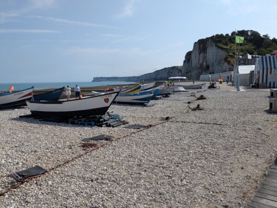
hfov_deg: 65.3
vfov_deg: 51.4
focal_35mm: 27
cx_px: 138
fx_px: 216
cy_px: 104
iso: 72
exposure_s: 1/7812
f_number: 1.73
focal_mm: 4.38
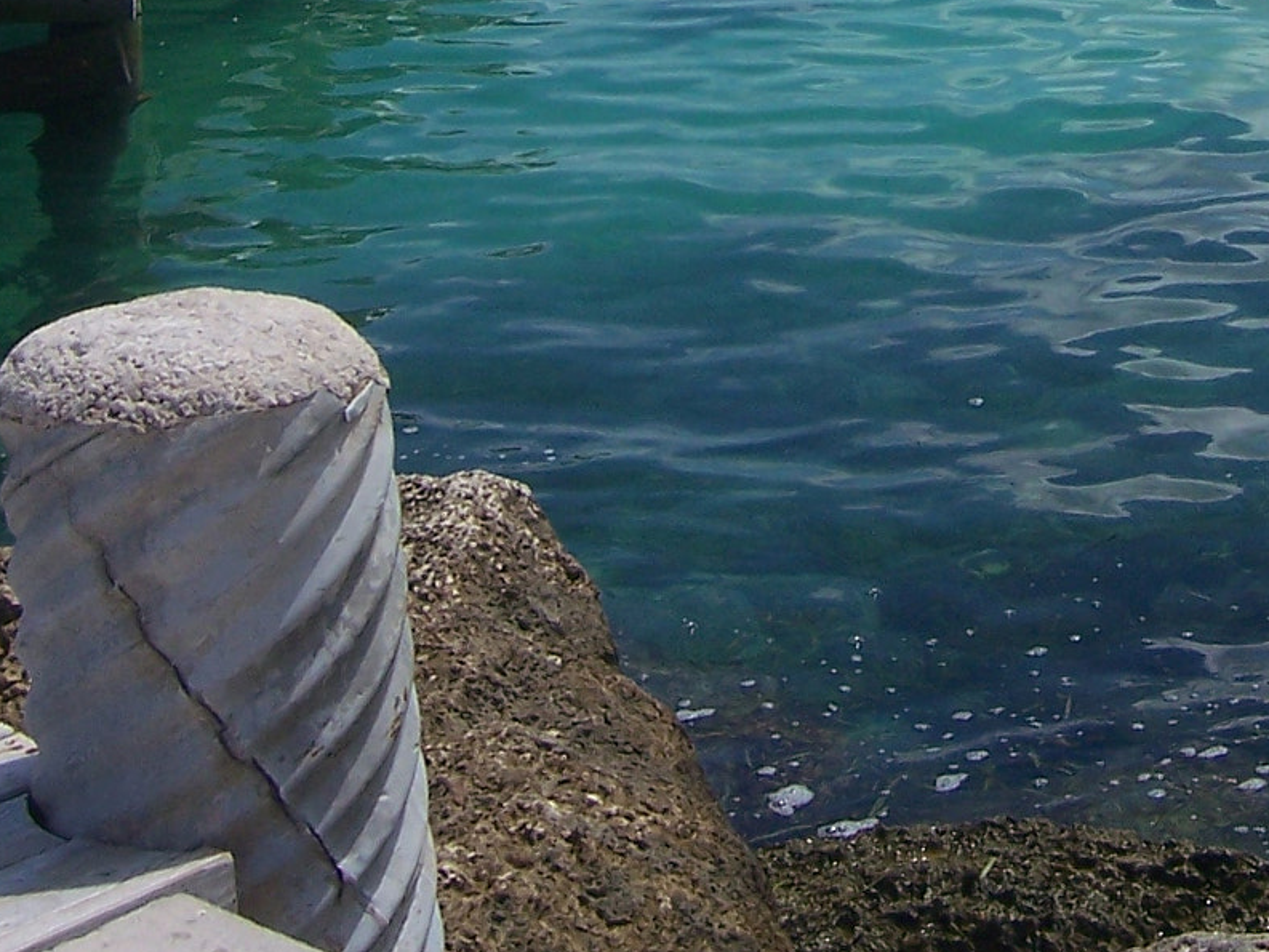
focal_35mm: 93
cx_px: 1013
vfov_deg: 15.2
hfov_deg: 20.8
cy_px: -254
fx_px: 3410
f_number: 4.8
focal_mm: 6
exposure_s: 1/1000
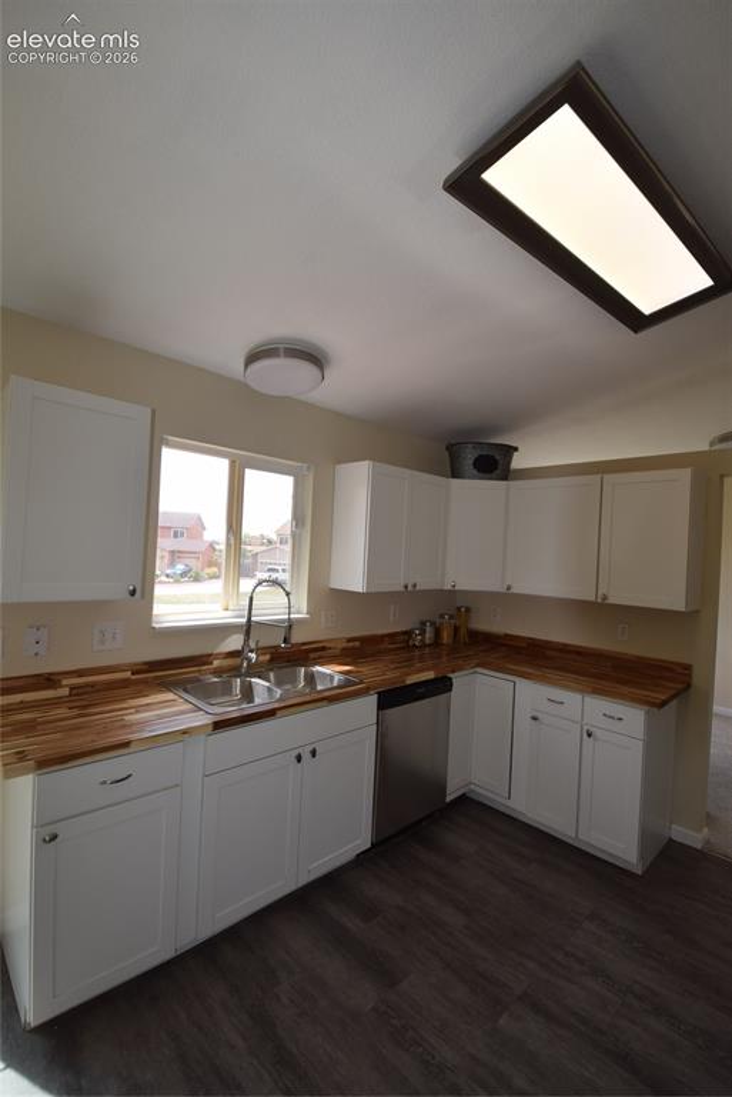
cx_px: 366
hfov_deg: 77.4
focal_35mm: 15
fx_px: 457
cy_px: 548
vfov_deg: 100.4
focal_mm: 10
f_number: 5.6
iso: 140
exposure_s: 1/125
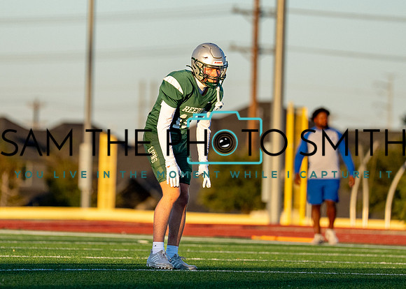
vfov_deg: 3.2
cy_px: 103
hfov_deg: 4.5
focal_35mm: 450
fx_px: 5193
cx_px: 183
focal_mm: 200
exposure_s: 1/4000
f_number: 2.8
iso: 400
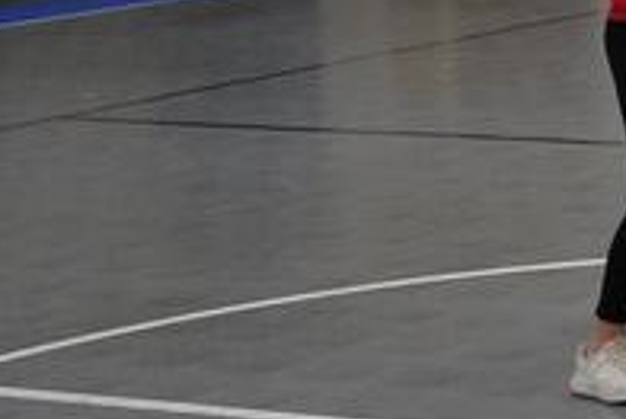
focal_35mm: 146
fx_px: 2541
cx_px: 1584
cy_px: -200
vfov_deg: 9.2
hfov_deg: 11.3
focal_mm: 28
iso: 5000
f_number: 3.5
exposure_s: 1/400
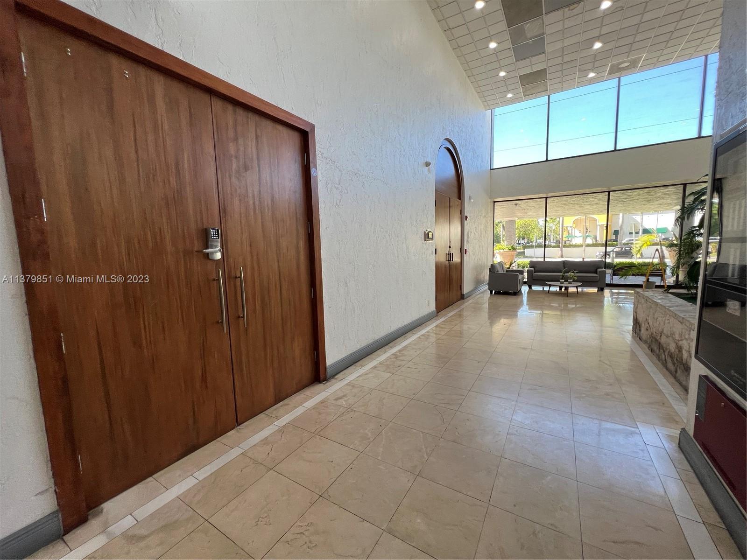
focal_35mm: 13
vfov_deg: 89.9
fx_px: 281
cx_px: 374
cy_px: 280
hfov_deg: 106.2
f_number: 1.8
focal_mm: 1.57
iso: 64
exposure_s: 1/120
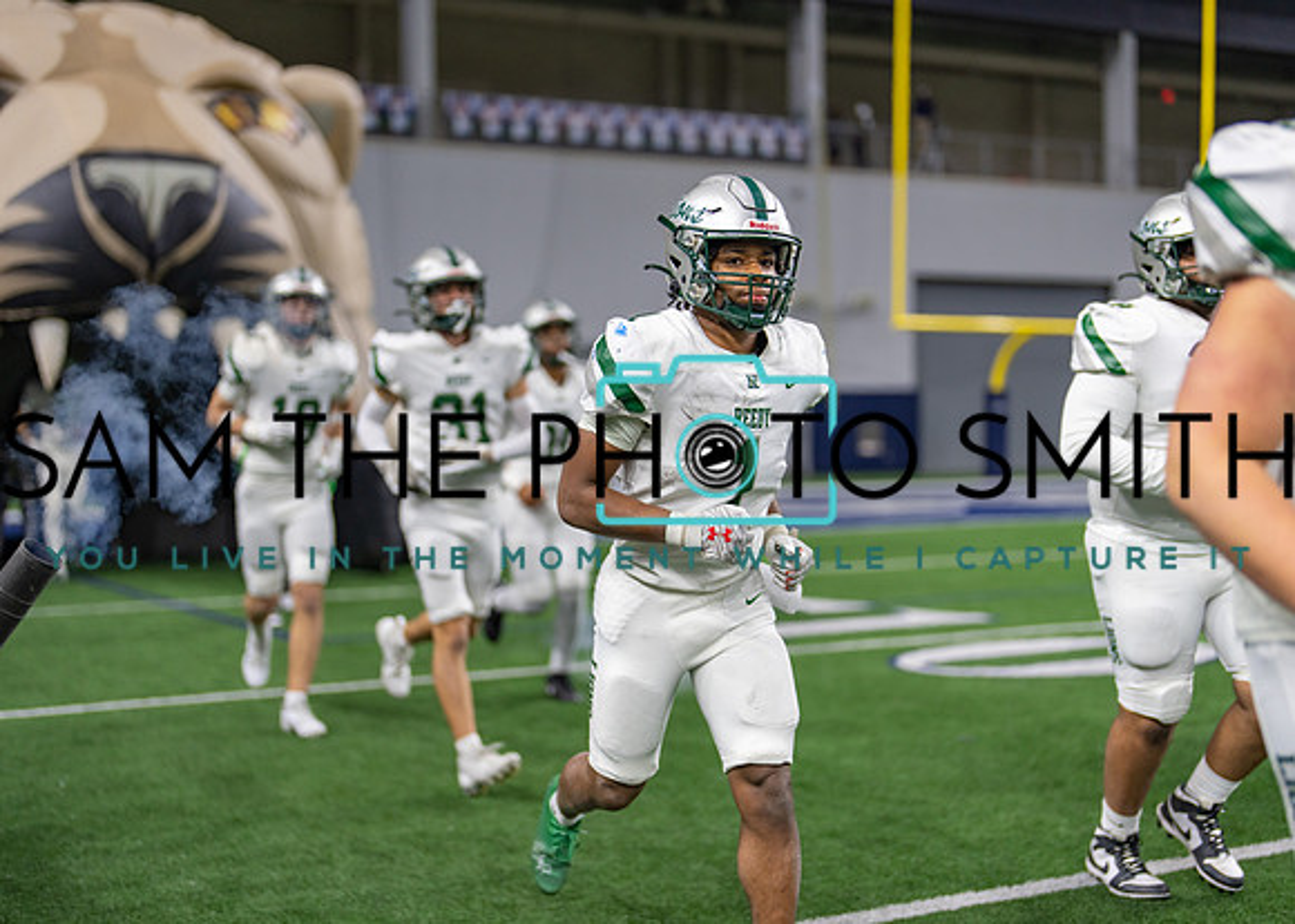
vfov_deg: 27.0
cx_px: 648
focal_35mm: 52
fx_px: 1926
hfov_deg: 37.2
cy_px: 462
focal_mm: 50
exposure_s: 1/1250
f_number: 1.2
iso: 500
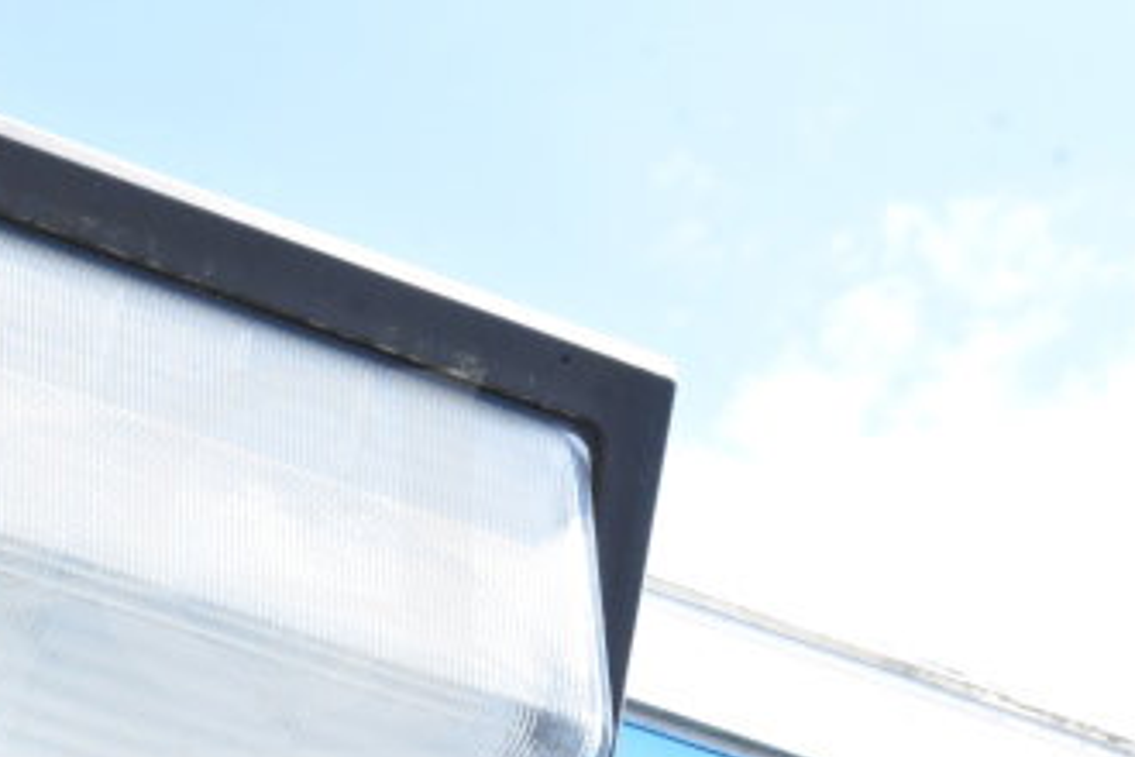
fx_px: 4193
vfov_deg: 10.3
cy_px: 642
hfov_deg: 15.3
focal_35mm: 133
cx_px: 175
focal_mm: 48
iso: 6400
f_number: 18
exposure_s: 1/1250
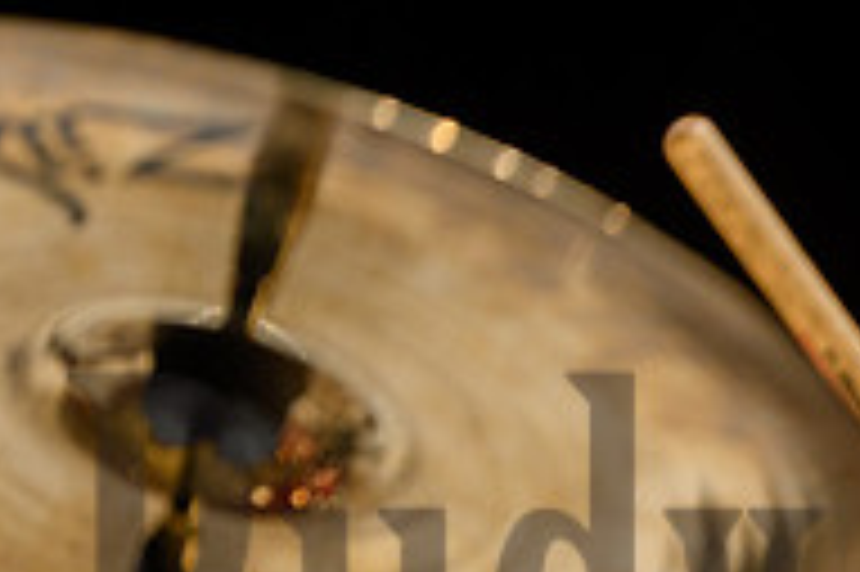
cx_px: 1216
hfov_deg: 3.4
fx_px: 14464
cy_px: 671
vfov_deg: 2.3
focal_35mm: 606
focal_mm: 200
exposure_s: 1/200
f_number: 2.8
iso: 1250
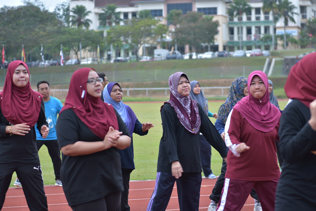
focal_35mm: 105
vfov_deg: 13.1
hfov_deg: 19.4
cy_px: 106
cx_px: 158
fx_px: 922
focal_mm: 70
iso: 100
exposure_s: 1/200
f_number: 2.8
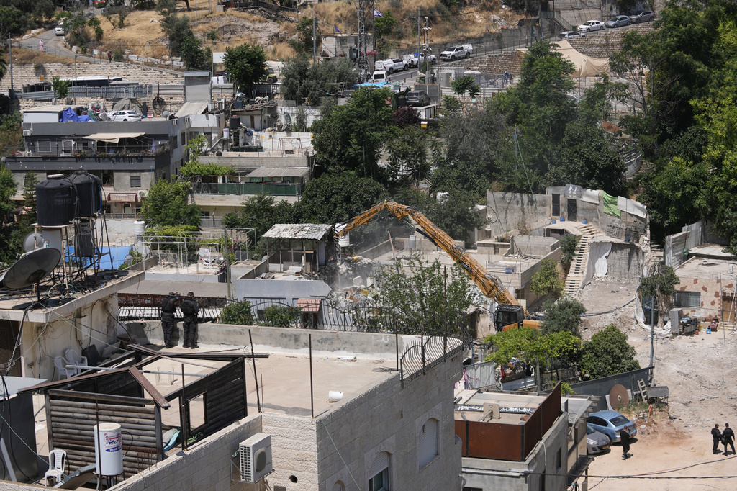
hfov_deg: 28.9
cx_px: 368
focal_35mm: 70
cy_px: 246
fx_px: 1433
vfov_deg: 19.4
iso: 160
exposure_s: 1/2500
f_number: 4
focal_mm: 70
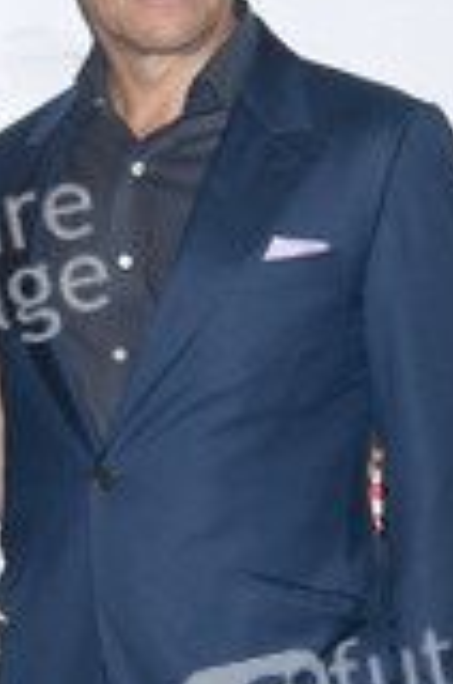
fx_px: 2369
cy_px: 500
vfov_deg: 16.4
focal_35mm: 125
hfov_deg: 10.8
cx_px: 13
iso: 640
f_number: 5.6
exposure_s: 1/200
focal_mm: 50
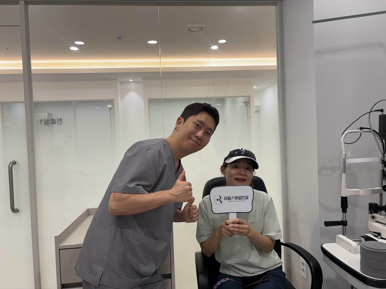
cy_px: 144
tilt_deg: -2.2
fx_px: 290
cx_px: 193
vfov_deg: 53.1
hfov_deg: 67.3
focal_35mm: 26
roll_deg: +2.1
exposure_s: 1/120
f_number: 1.6
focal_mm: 5.96
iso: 64
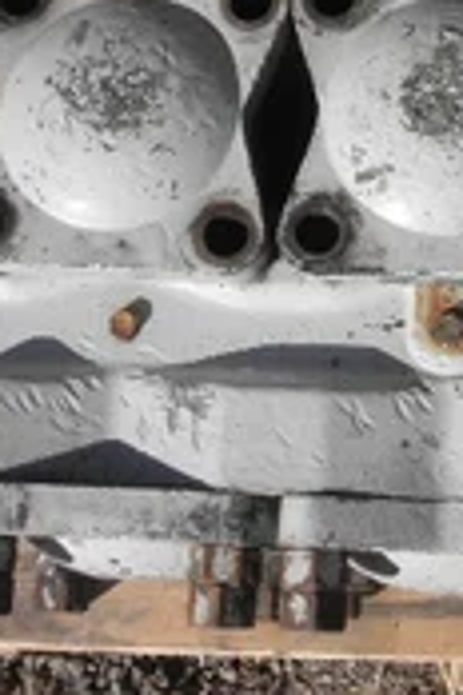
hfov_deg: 19.8
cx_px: 439
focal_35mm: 67
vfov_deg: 29.5
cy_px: 160
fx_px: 1292
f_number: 8.5
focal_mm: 5
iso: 64
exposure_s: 1/160
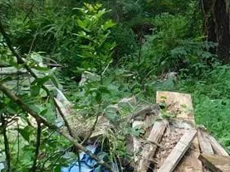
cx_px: 356
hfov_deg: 19.6
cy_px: 51
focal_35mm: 85
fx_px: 565
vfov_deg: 17.3
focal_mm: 4
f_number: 3
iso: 125
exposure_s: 1/100
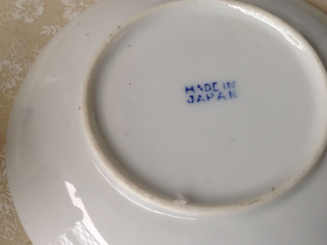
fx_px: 453
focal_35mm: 48
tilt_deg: -60.8
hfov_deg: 39.5
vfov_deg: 30.3
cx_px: 197
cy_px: 113
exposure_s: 1/40
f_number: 2.4
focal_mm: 4.28
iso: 64
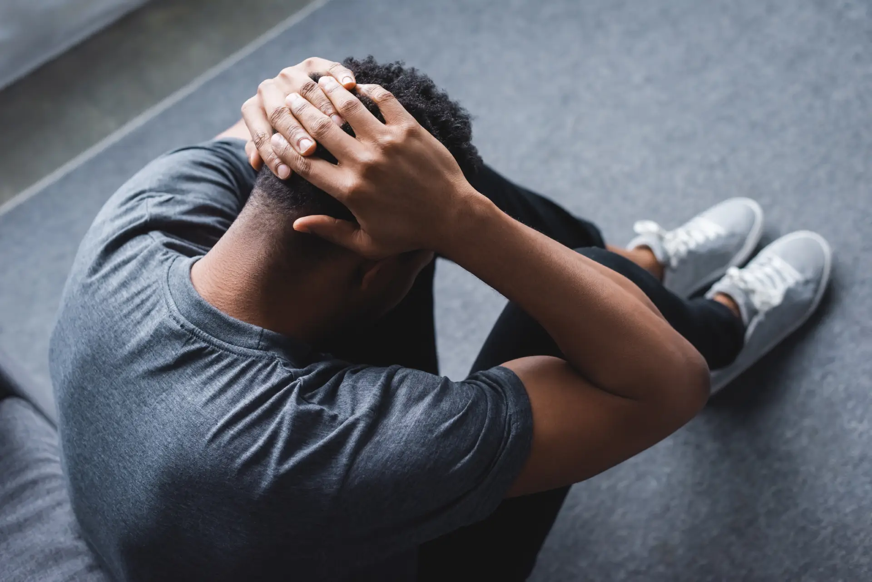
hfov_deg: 39.6
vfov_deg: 27.0
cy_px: 291
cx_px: 436
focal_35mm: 50
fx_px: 1211
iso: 640
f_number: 3.5
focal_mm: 50
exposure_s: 1/100
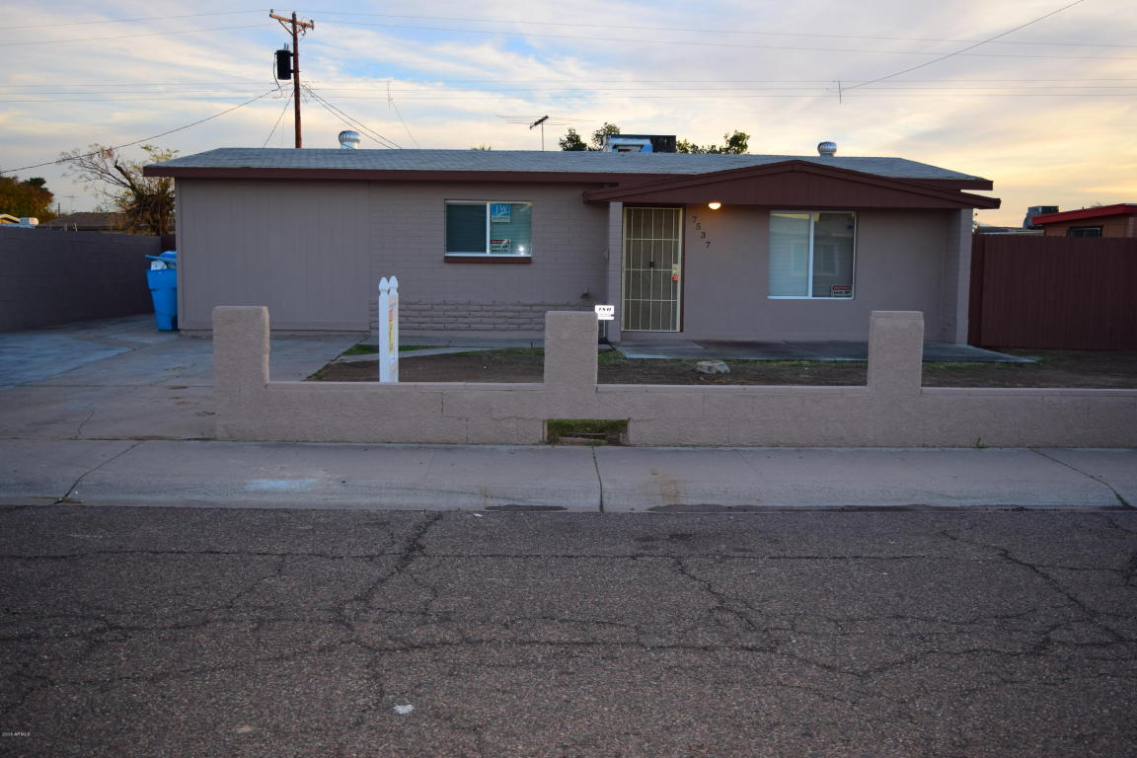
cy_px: 379
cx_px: 568
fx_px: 1090
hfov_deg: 55.1
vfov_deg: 38.4
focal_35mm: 34
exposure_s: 1/125
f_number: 3.8
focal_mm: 23
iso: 100
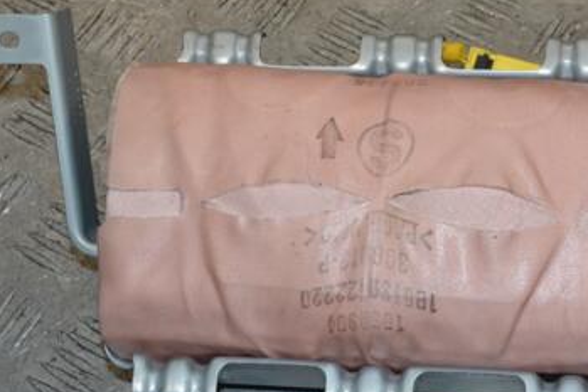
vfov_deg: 14.0
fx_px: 1601
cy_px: 210
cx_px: 396
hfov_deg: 20.7
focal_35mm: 98
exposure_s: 1/200
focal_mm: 38
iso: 800
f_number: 11
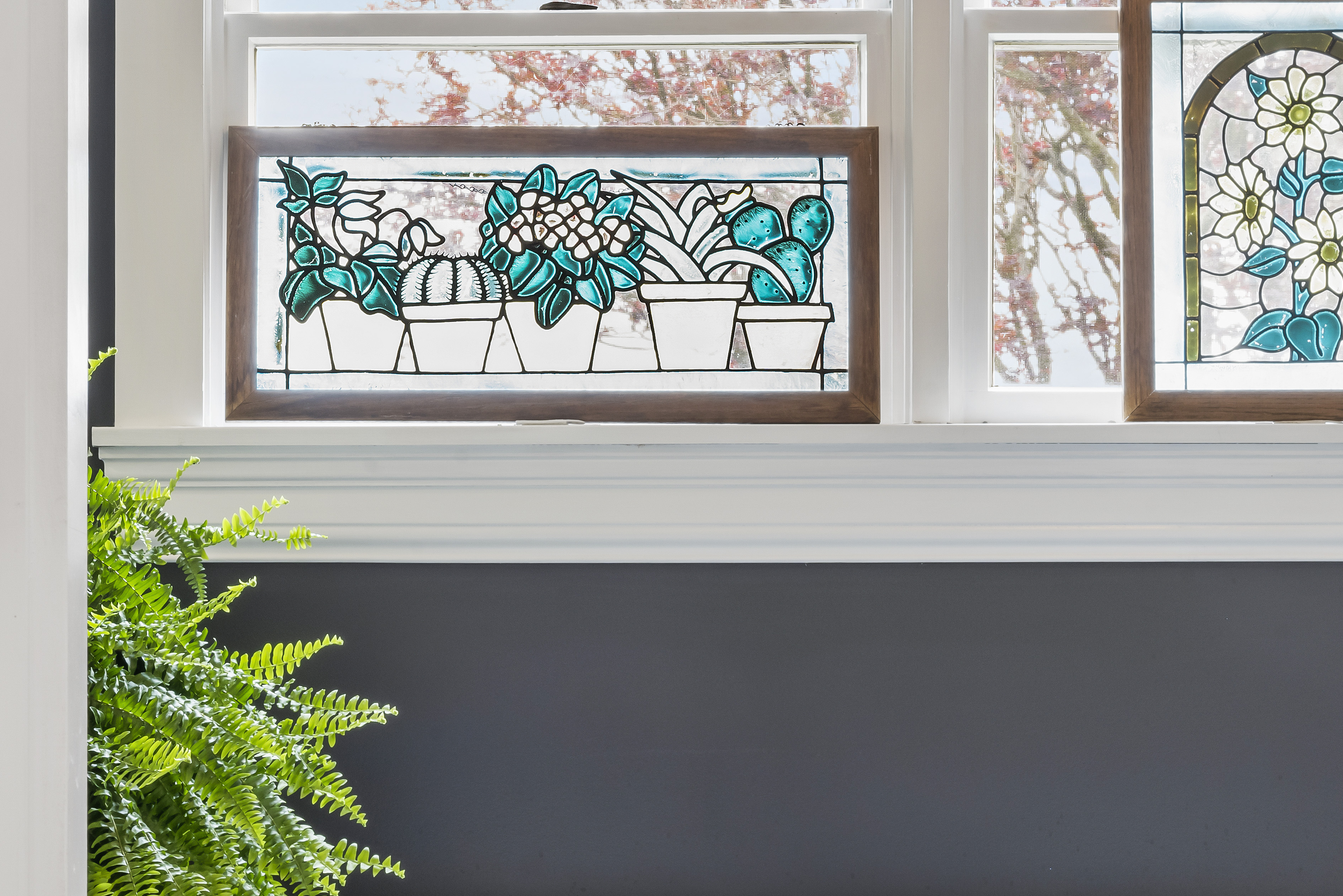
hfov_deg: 16.1
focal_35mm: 127
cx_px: 404
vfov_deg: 10.7
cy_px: 821
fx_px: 4738
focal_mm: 58
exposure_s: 1/4
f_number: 16
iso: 320
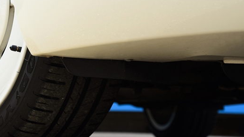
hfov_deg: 16.5
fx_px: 834
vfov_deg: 9.3
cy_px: -2
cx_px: 39
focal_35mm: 129
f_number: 8
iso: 200
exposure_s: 1/200
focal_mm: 70
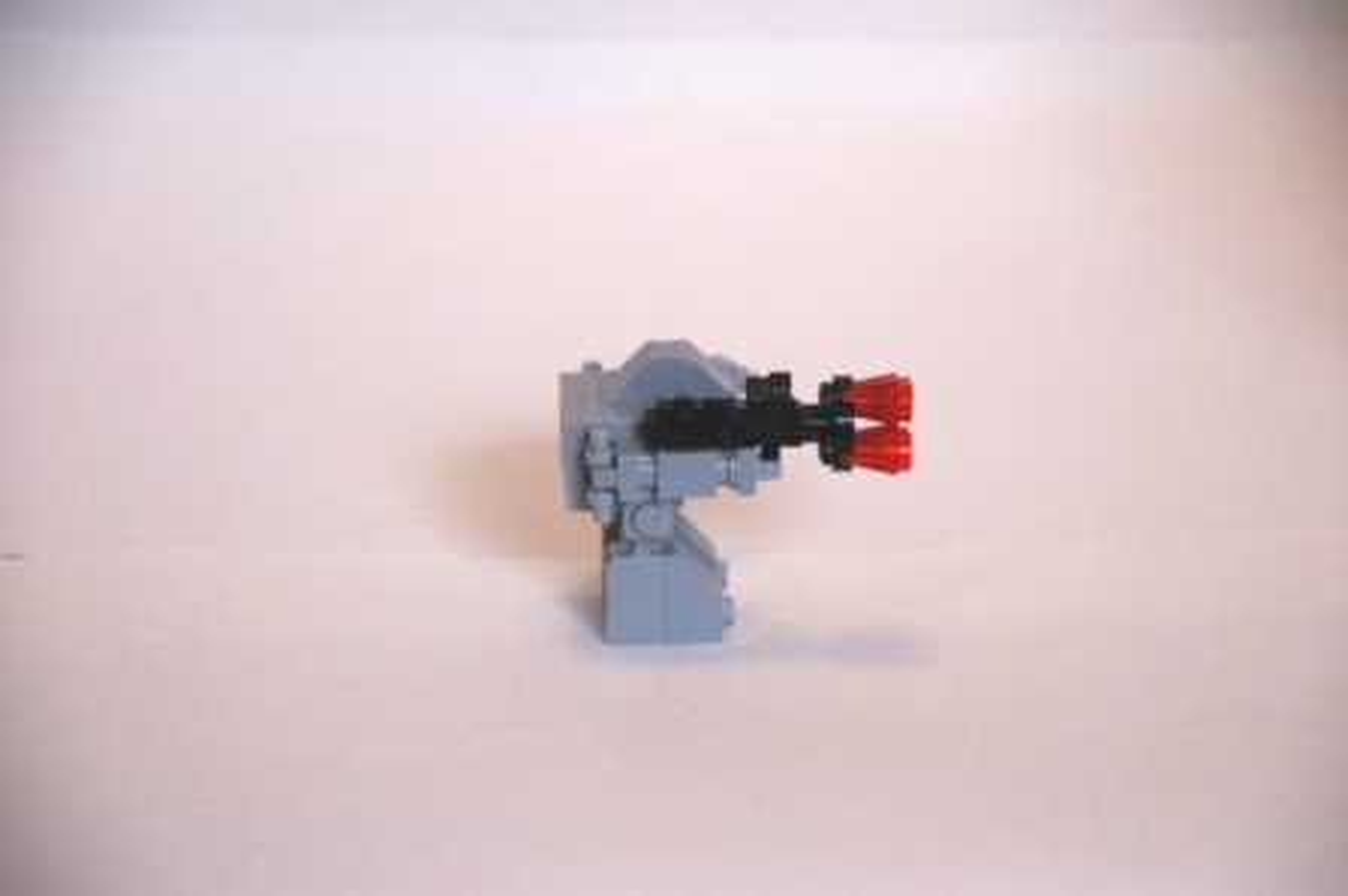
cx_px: 674
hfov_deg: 12.2
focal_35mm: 168
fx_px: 6286
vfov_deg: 8.2
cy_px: 448
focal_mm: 112
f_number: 5.6
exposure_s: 1/125
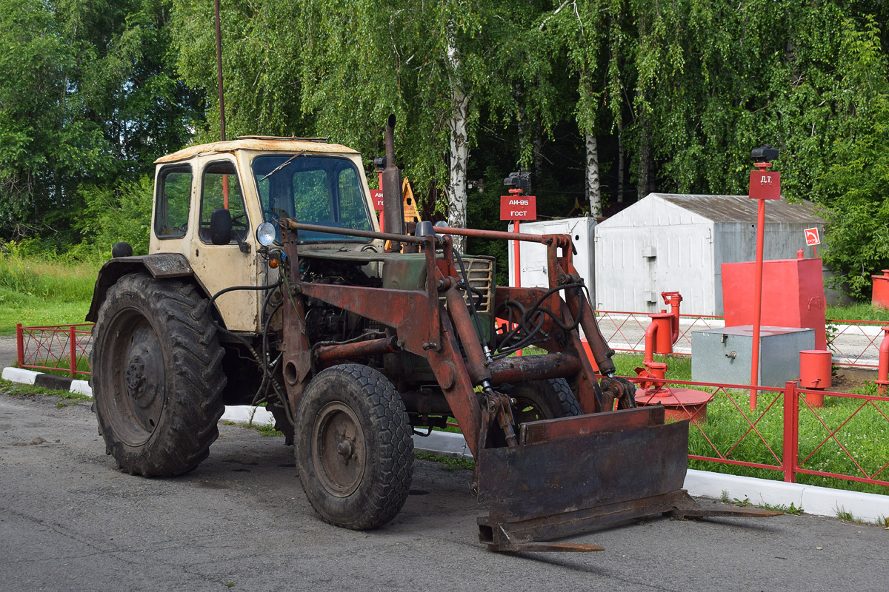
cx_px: 444
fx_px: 1111
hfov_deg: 43.6
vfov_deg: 29.9
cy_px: 296
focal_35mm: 45
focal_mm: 30
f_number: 6.3
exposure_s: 1/500
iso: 200
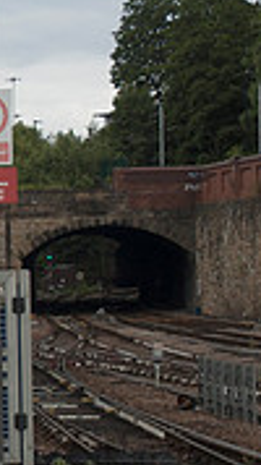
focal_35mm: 159
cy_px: 259
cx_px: -446
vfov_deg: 13.6
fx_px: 1954
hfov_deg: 7.0
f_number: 5.6
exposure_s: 1/500
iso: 250
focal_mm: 31
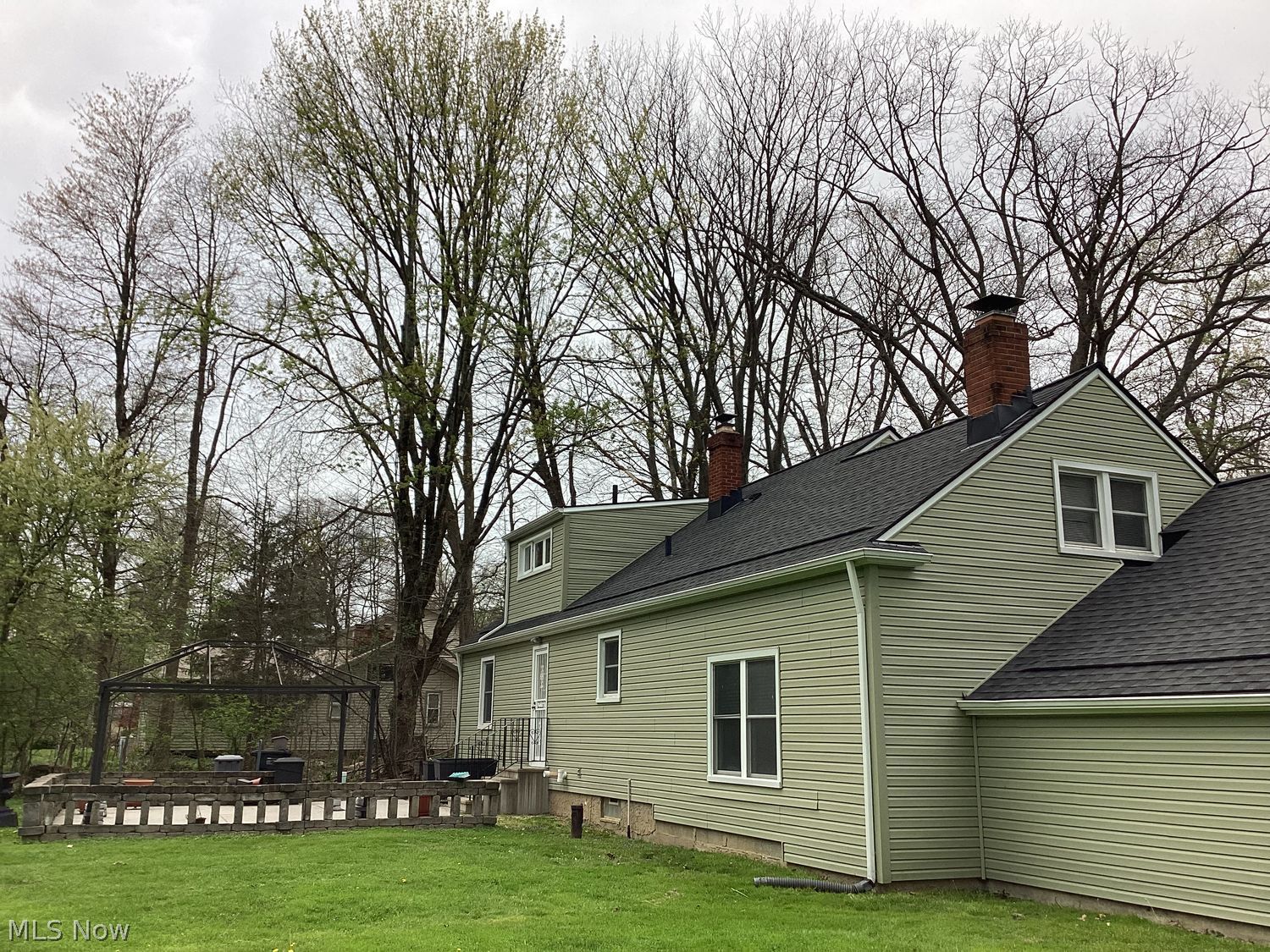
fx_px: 1137
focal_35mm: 31
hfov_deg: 58.4
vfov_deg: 45.4
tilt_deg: +13.5
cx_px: 635
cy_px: 476
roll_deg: +0.0
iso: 25
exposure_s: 1/206
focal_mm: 3.3
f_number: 2.4
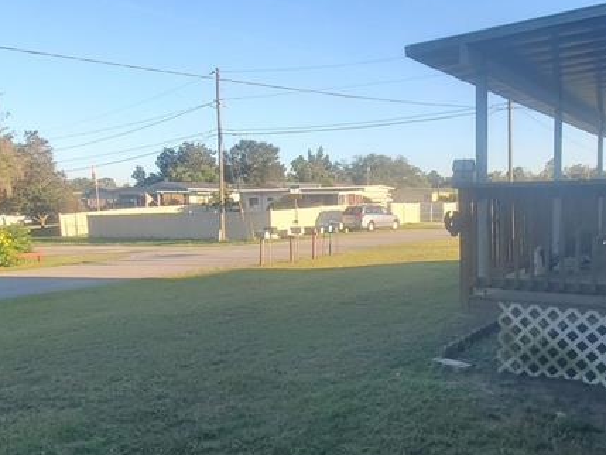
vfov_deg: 45.3
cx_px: 401
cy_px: 267
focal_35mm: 31
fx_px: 543
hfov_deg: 57.1
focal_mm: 1.8
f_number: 2.2
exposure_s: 1/234
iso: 50
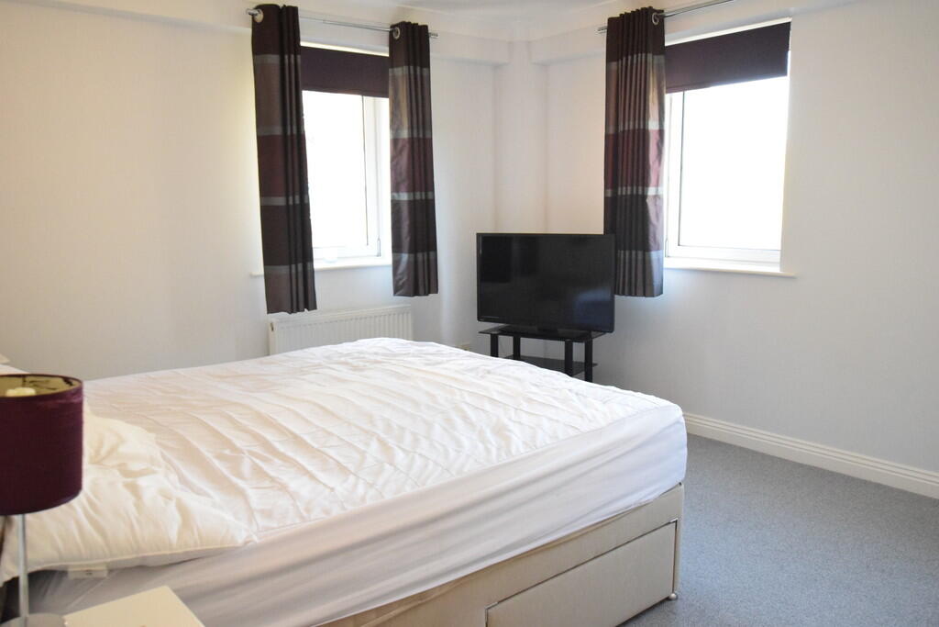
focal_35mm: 30
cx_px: 470
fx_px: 783
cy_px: 314
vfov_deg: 43.6
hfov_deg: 61.9
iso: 6400
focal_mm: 20
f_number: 7.1
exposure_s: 1/200
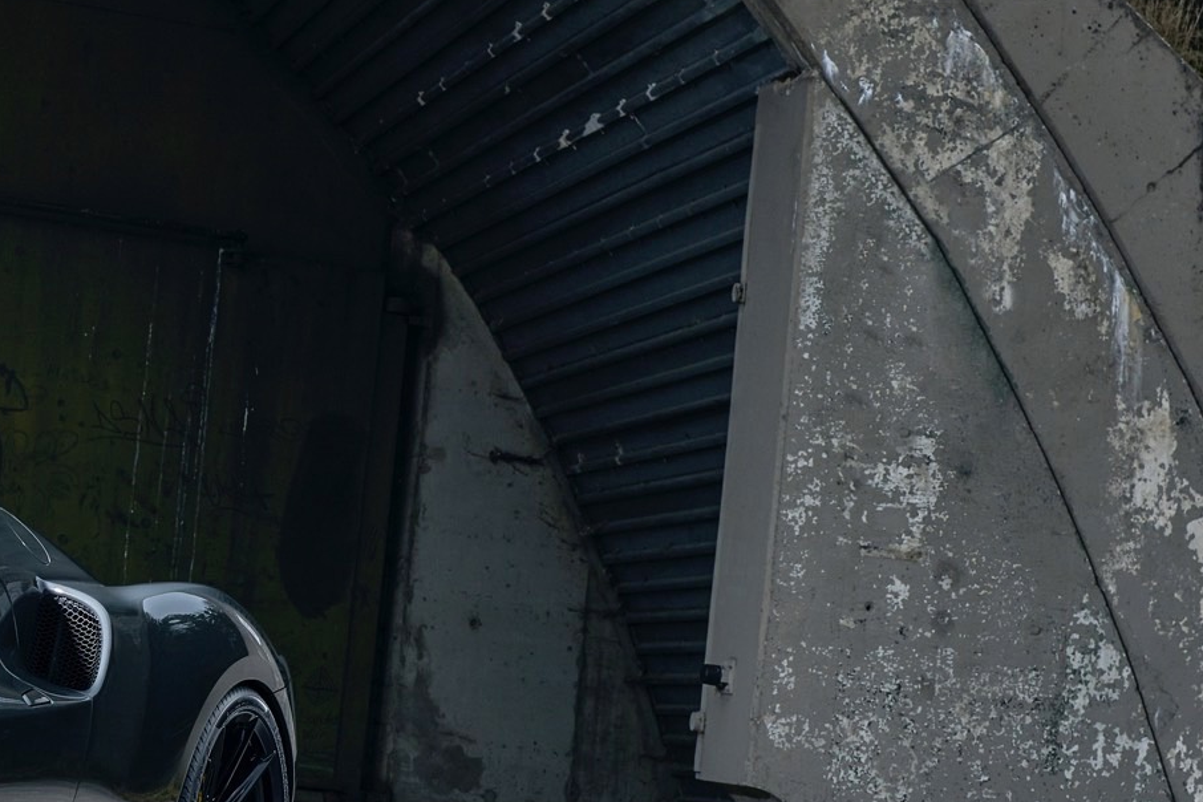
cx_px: -246
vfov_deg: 13.9
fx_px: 3296
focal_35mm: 99
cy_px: 442
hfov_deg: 19.5
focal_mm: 29.8
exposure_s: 1/200
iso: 125
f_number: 7.1
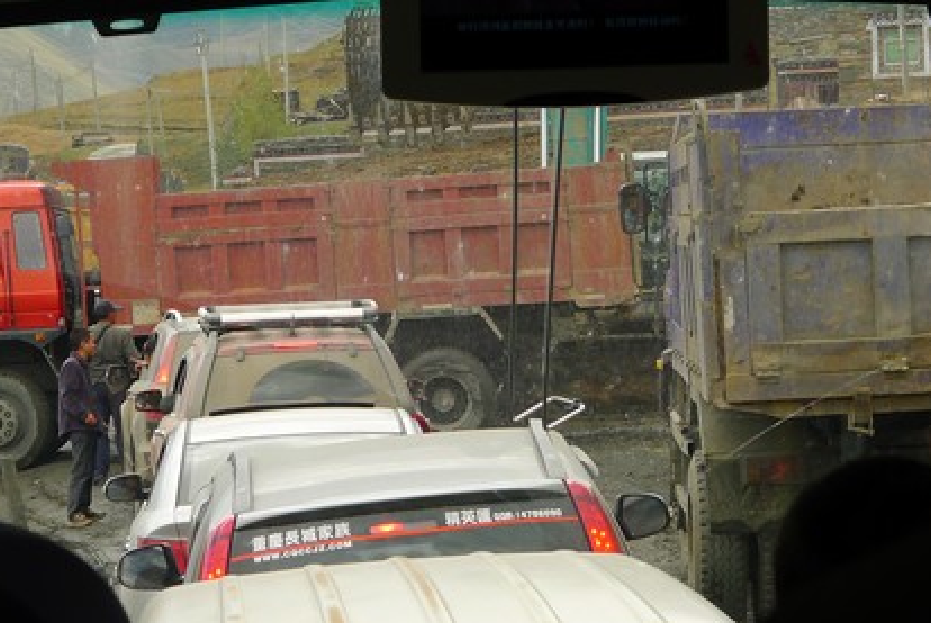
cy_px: 413
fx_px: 3935
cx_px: 241
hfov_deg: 13.5
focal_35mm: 152
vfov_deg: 9.0
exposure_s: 1/200
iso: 80
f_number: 4.5
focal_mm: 19.2
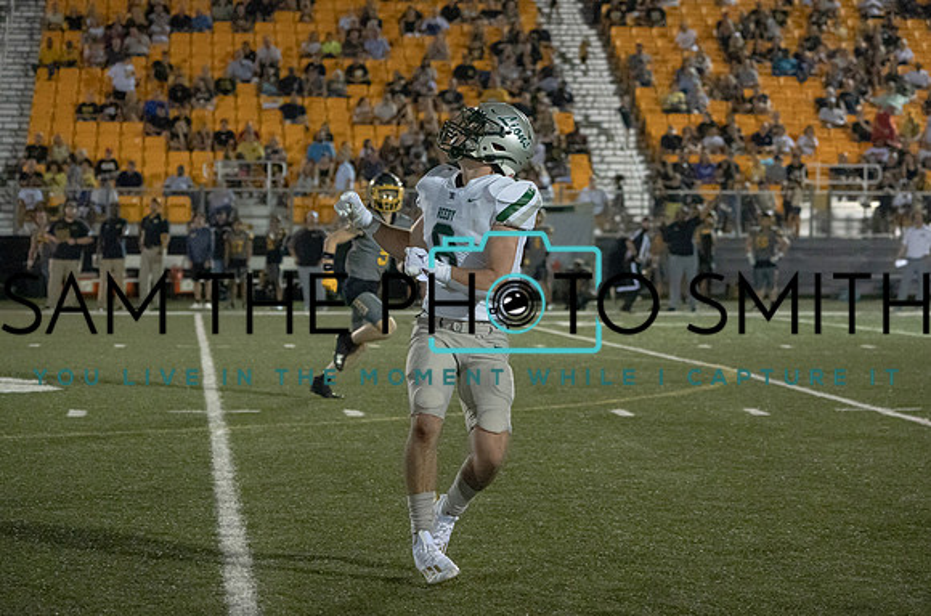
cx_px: 501
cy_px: 274
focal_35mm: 115
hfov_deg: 17.8
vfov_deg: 11.8
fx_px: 2973
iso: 20000
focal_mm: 100
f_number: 4.5
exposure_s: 1/1000
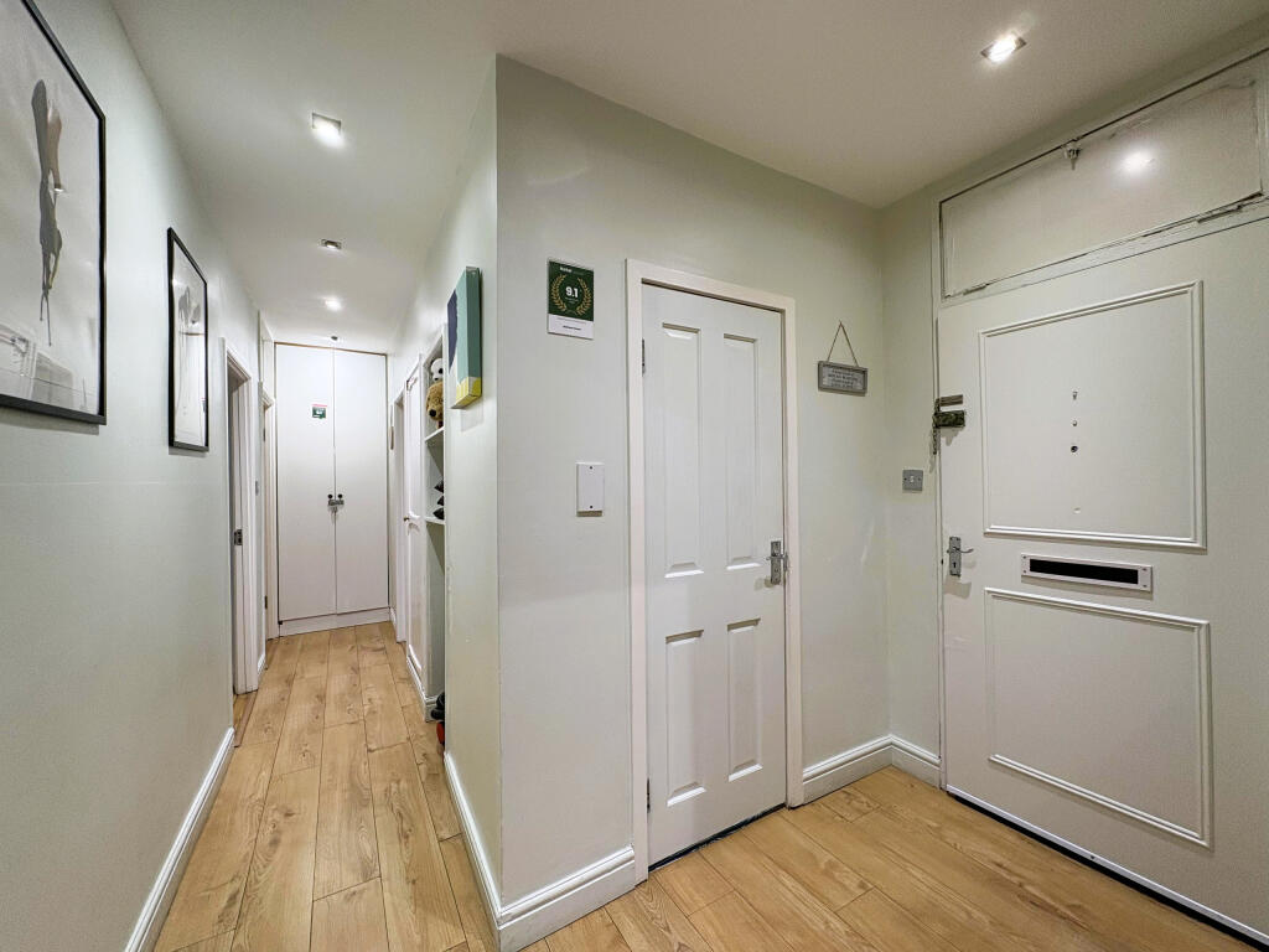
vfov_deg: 85.7
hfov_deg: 102.1
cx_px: 634
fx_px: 513
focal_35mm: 14
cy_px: 476
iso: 125
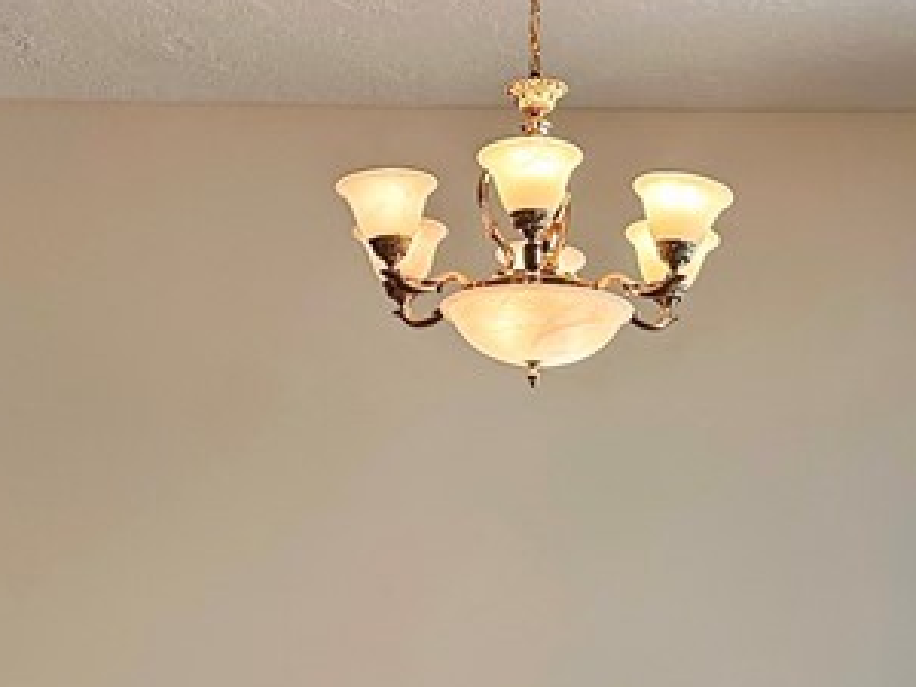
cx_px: 595
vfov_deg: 17.2
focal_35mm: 82
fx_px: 2170
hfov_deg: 23.7
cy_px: 818
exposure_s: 1/210
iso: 80
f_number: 1.8
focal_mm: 6.86
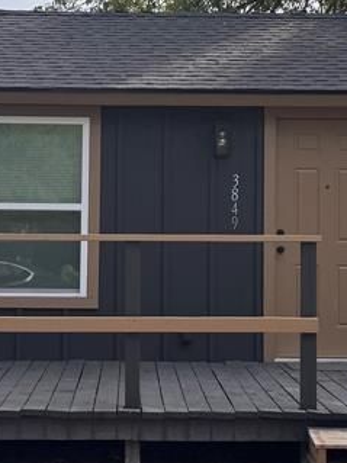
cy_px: 206
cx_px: 154
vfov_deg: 25.3
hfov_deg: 19.1
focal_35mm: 77
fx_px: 1030
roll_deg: -0.2
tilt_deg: +2.0
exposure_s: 1/1339
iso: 80
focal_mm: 6.76
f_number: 1.78
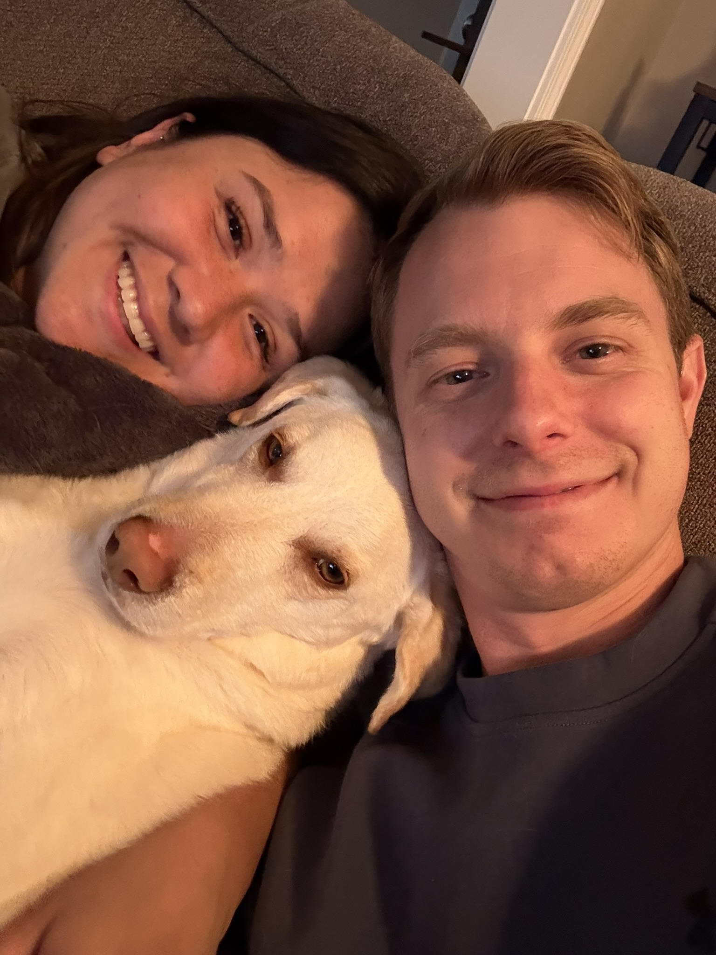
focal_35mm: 30
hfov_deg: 46.8
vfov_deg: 60.0
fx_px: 827
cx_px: 358
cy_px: 478
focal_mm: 2.69
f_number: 1.9
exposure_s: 1/15
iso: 640
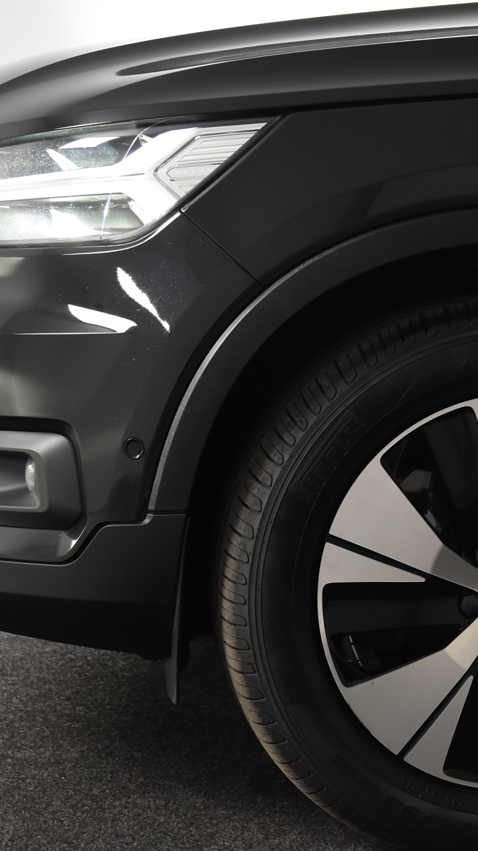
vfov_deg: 23.7
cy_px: 425
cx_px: 364
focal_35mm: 90
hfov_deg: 13.4
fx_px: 2029
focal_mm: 38
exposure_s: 1/100
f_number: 5
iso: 1600
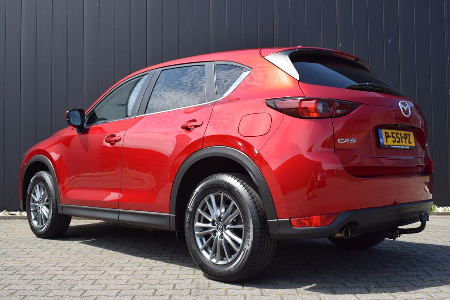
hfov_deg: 49.6
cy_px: 150
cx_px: 225
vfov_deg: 34.2
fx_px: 487
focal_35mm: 39
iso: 200
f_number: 8
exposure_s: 1/250
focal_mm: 26
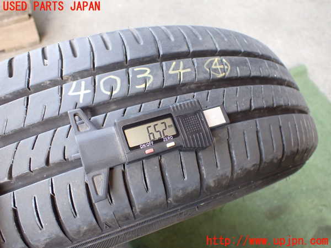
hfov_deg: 60.0
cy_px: 124
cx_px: 166
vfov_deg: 46.8
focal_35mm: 30
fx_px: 287
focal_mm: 5.4
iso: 400
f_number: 2.3
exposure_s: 1/125
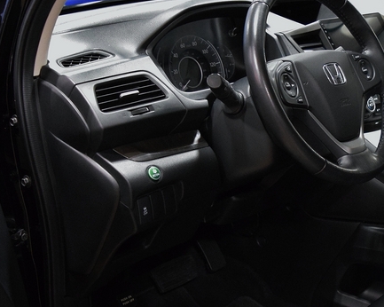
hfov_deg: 30.8
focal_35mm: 60
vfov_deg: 25.1
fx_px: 682
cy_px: 232
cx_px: 295
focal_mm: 18
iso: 5600
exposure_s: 1/60
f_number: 3.5
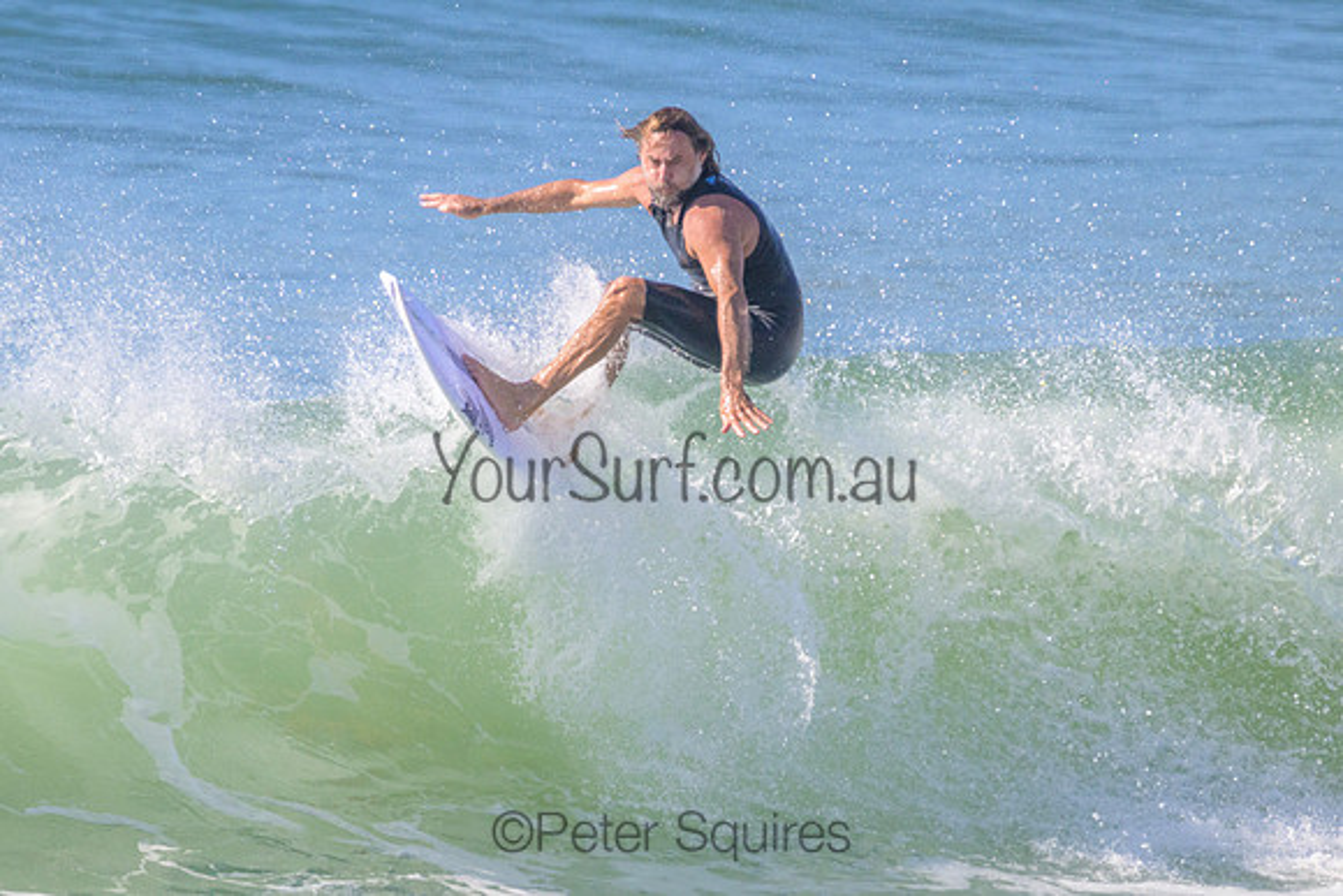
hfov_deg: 2.0
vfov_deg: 1.3
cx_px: 635
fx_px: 39225
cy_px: 586
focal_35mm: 1051
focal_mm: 800
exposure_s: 1/2000
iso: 1100
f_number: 11
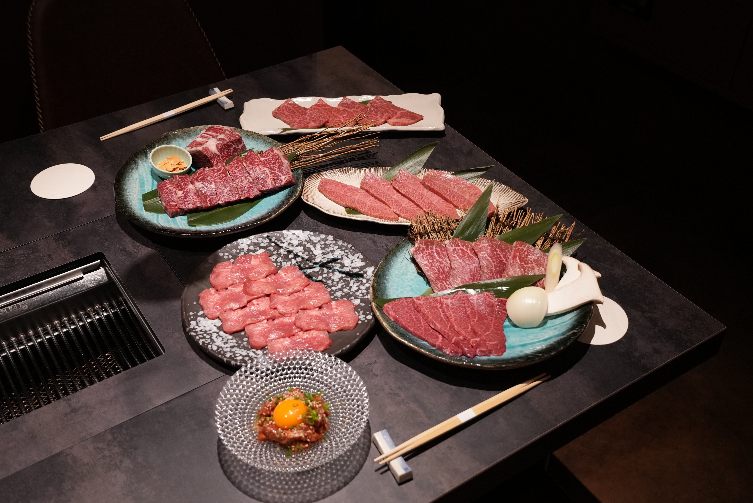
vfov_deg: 33.4
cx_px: 376
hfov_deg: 48.4
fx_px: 837
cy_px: 252
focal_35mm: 40
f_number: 7.1
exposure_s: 1/125
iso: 5000
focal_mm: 40
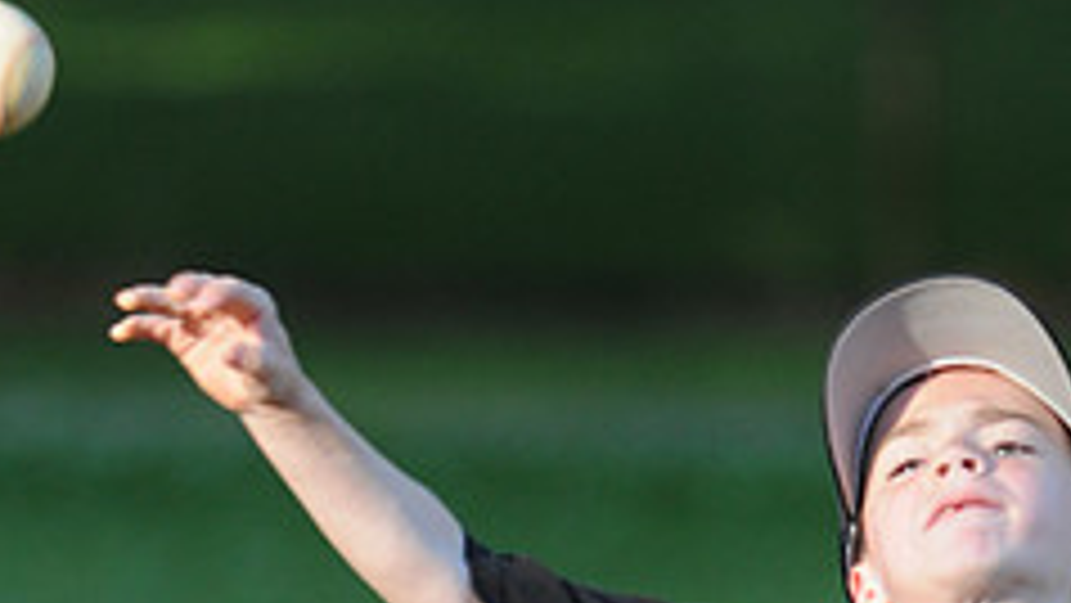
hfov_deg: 1.9
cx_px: 713
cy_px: 1224
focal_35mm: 1146
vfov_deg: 1.1
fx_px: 32552
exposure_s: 1/1250
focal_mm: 300
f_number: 4
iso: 800
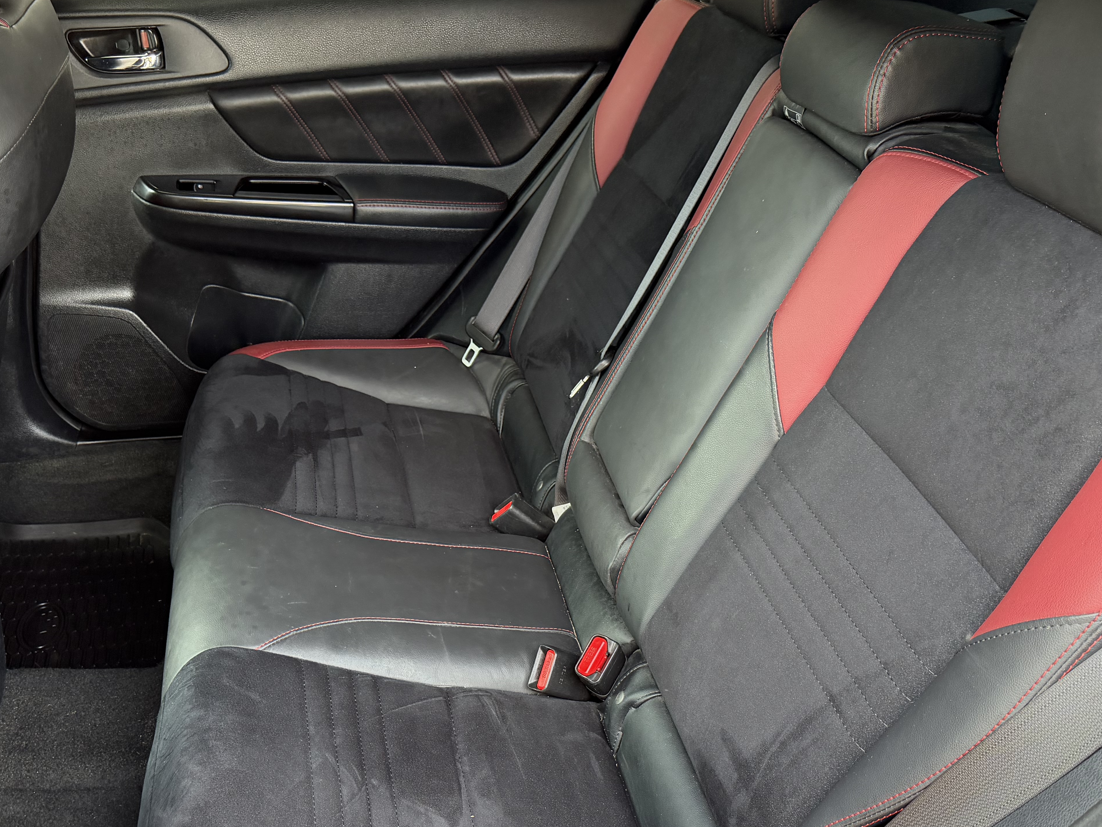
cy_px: 603
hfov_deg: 51.3
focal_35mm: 36
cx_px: 517
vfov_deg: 38.8
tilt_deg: -35.5
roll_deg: -3.7
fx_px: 1146
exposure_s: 1/108
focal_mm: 6.76
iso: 200
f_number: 1.78
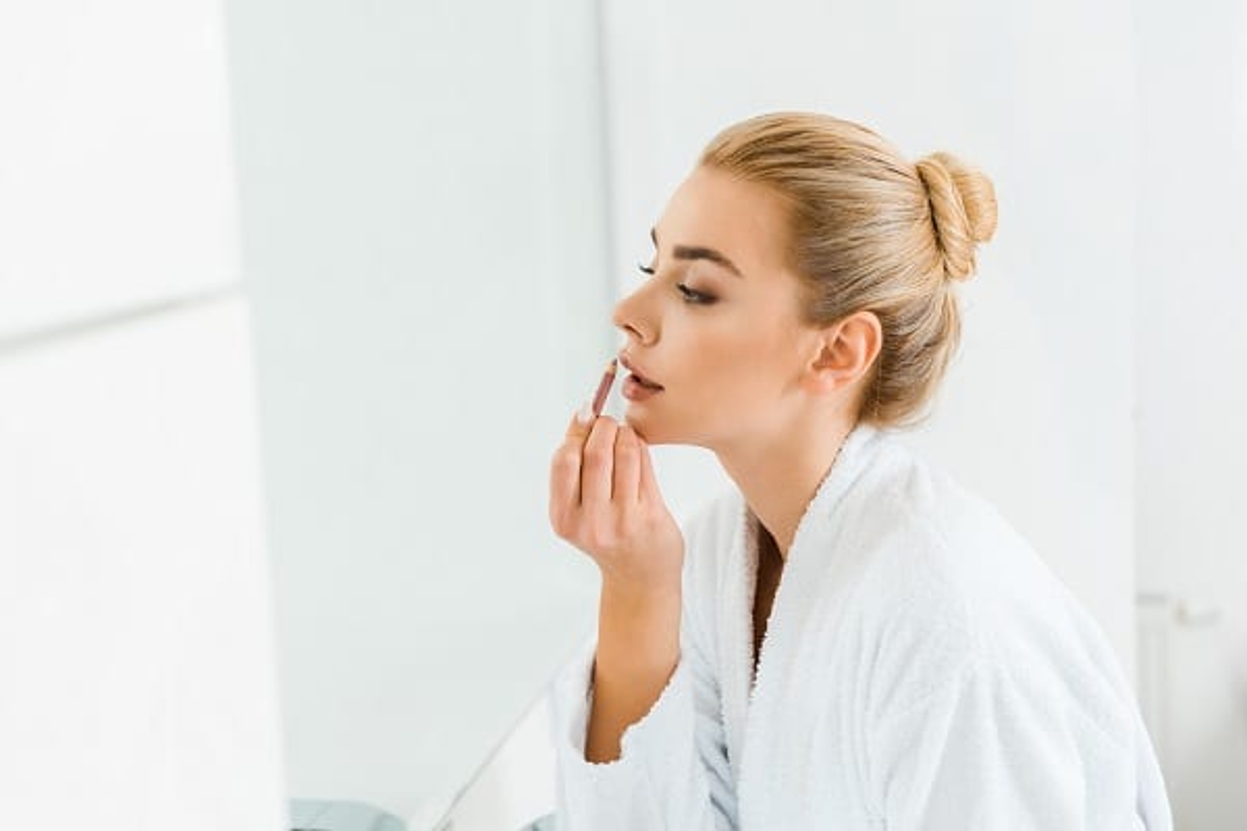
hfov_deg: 39.6
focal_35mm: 50
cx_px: 624
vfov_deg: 27.0
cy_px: 416
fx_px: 1732
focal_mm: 50
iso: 320
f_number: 3.5
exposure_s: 1/200
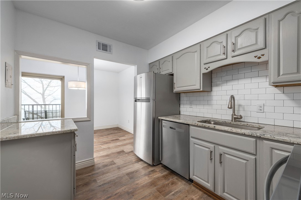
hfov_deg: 104.3
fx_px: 117
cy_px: 100
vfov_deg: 81.1
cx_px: 150
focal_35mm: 14
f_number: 8
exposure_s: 1/60
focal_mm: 14
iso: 200
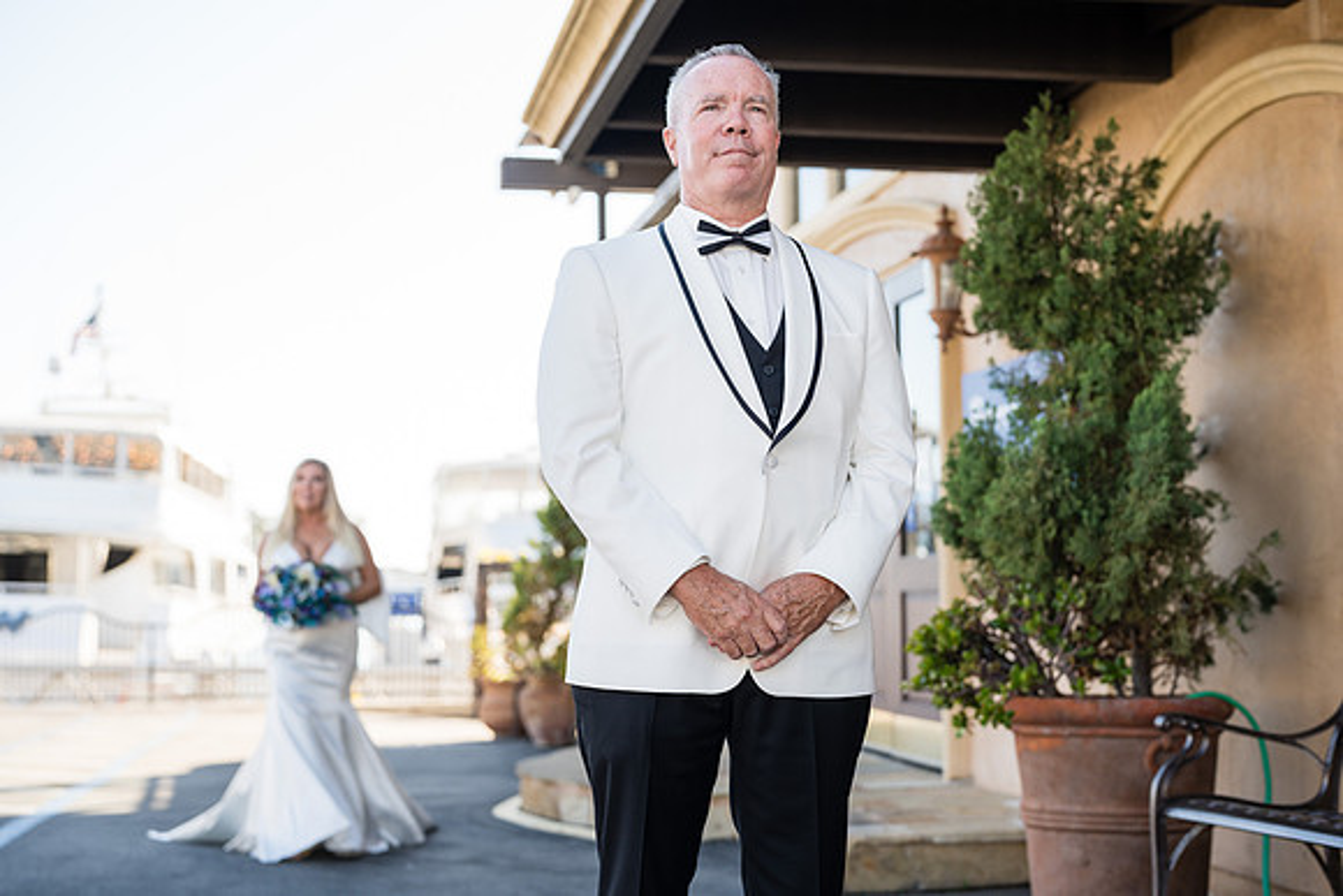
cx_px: 672
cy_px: 448
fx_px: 1866
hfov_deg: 39.6
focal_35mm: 50
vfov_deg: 27.0
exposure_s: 1/500
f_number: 2.8
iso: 125
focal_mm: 50
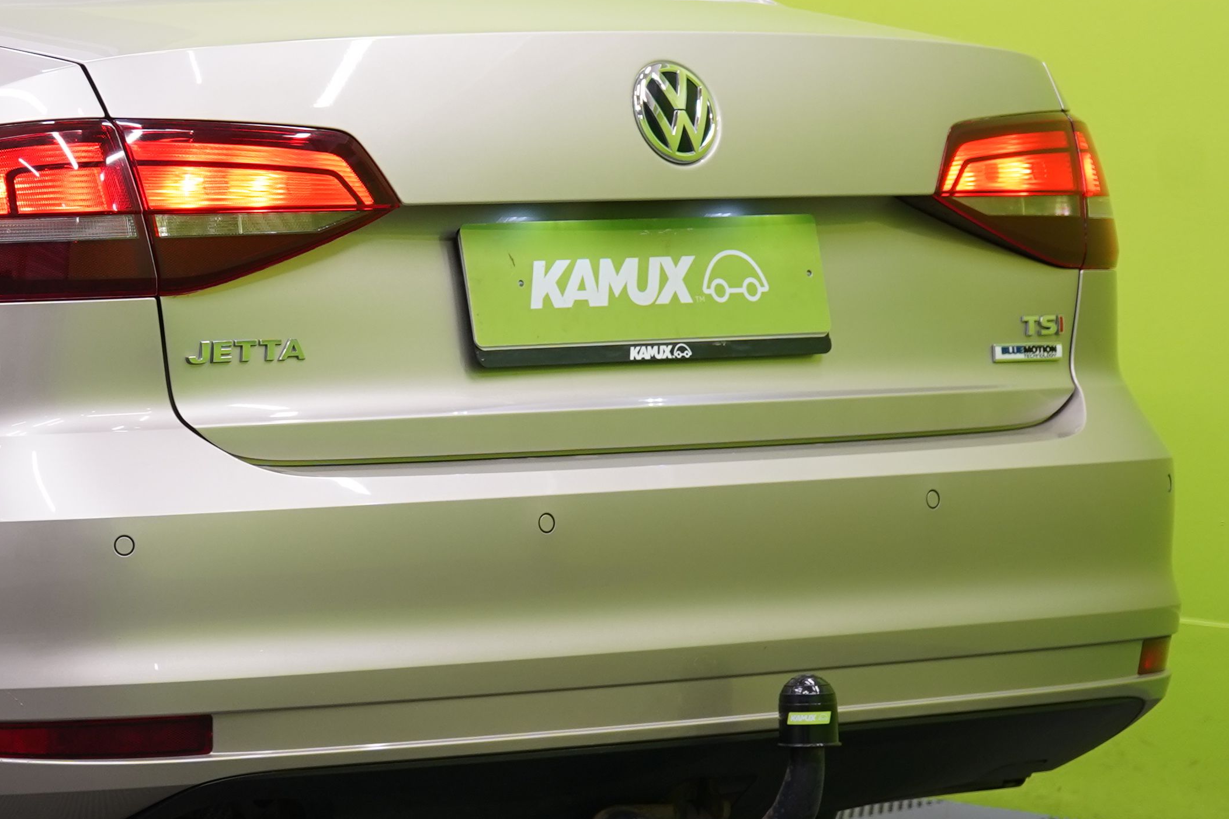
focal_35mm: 154
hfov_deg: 13.1
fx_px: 5257
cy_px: 235
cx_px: -156
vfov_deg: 8.9
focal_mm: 54
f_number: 5
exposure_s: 1/30
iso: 400
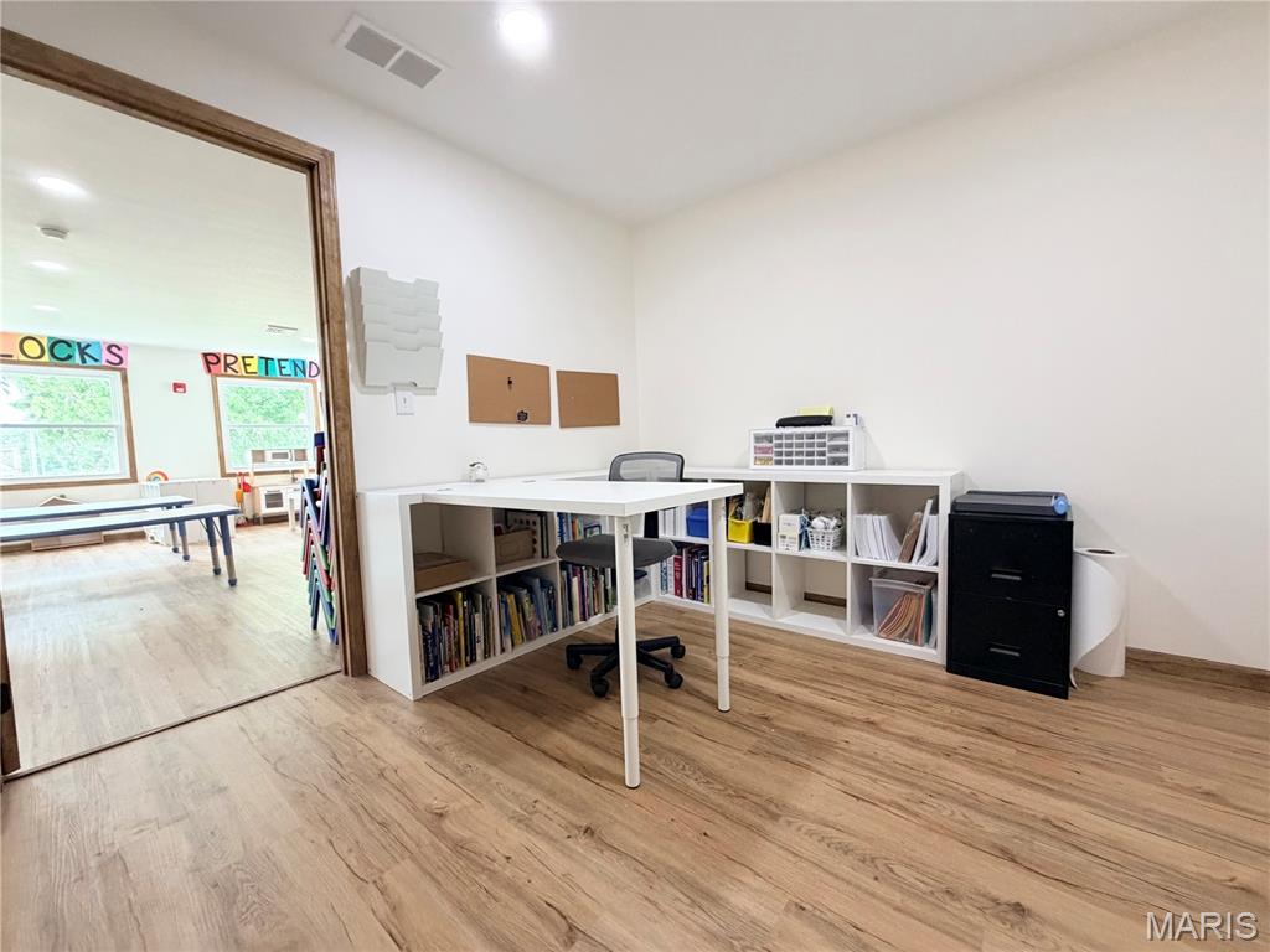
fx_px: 514
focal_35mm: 14
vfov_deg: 85.7
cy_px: 476
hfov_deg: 102.1
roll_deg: +2.0
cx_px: 635
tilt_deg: -0.4
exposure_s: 1/120
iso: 320
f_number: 2.2
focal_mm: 2.22
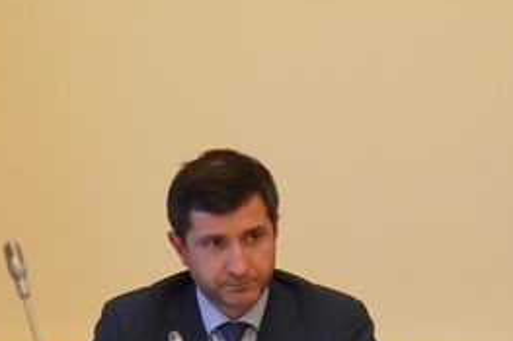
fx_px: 4543
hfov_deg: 6.5
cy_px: 383
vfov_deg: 4.3
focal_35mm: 319
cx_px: 257
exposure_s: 1/160
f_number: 4
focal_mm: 70
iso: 3200
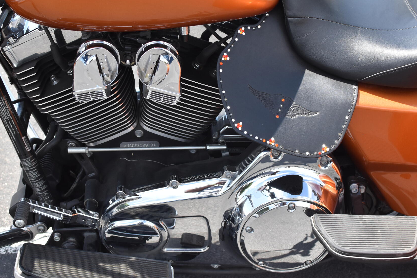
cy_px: 121
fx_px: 737
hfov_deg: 31.6
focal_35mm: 64
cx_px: 178
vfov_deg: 21.3
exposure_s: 1/2500
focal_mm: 35
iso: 800
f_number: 4.5
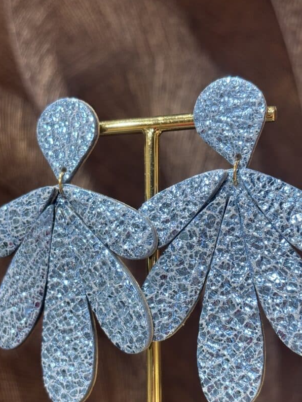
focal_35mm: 67
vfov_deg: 28.9
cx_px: 165
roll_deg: +0.1
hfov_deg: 21.9
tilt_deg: +0.5
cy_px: 245
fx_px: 780
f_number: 1.6
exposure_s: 1/50
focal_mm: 5.96
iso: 32
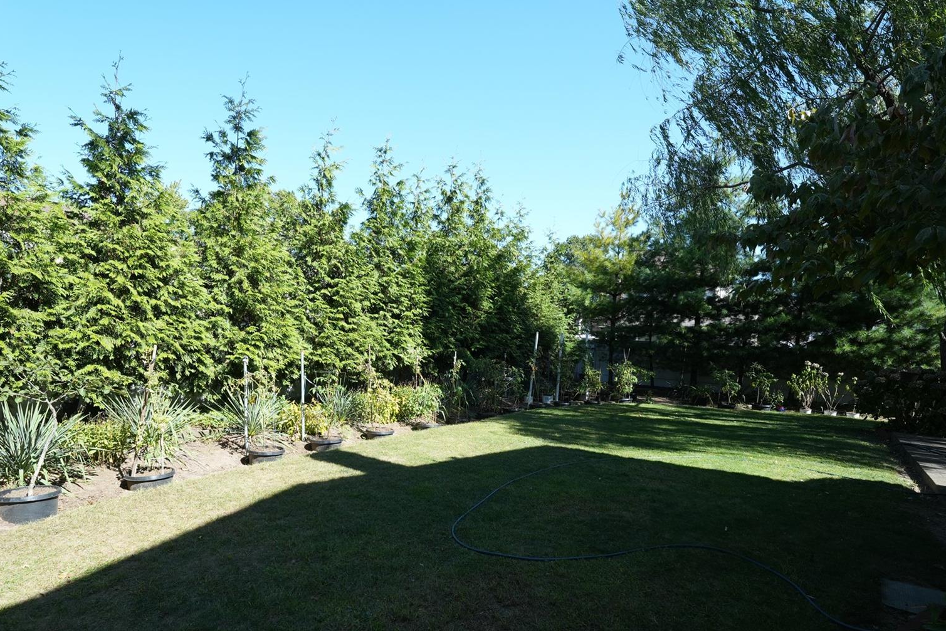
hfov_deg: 86.6
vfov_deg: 63.6
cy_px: 397
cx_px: 419
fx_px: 499
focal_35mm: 19
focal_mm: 14
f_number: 9
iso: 400
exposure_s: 1/250
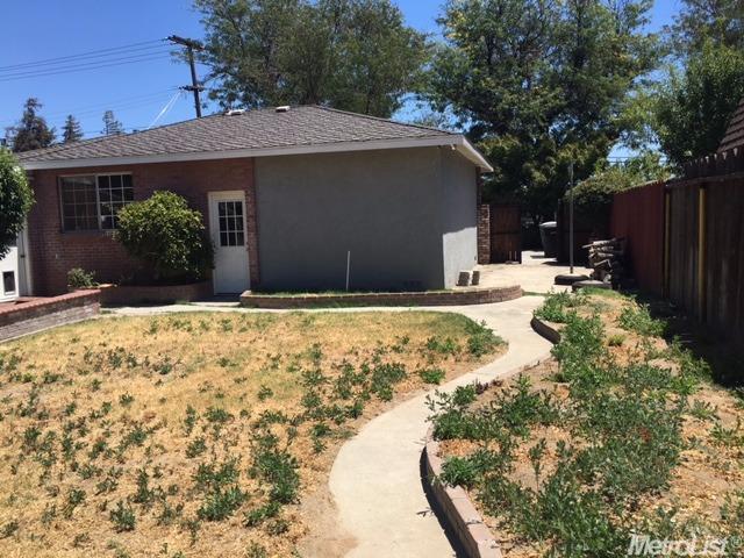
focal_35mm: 29
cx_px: 372
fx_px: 623
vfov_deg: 48.2
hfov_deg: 61.7
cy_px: 279
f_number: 2.2
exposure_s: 1/1221
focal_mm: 4.15
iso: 25
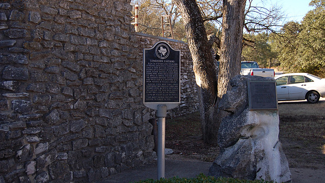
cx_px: 163
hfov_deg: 34.9
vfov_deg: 20.0
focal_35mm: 60
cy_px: 76
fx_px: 517
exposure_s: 1/320
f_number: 5
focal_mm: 38
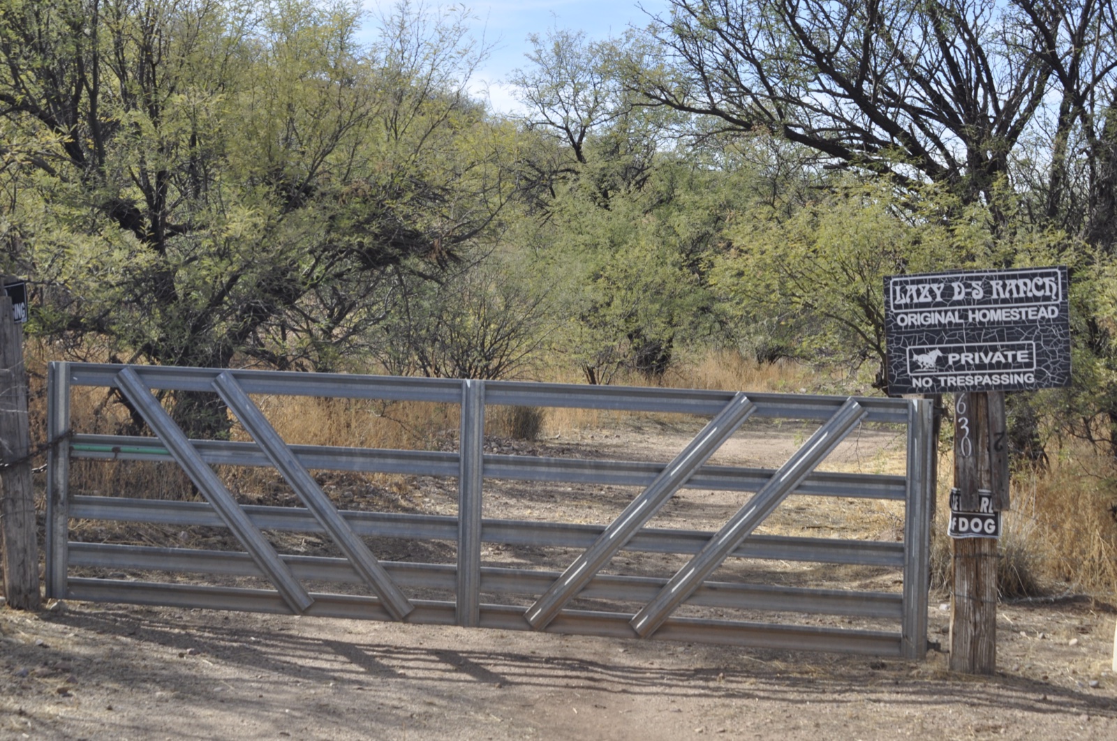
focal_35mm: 60
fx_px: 1859
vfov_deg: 22.6
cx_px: 558
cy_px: 370
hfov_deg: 33.4
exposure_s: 1/250
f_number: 8
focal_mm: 40
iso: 200
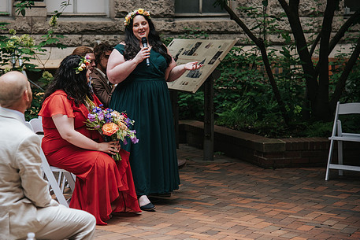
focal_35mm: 104
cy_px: 95
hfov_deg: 19.6
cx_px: 134
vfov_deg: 13.2
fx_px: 1040
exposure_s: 1/500
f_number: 4
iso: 1000
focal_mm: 82
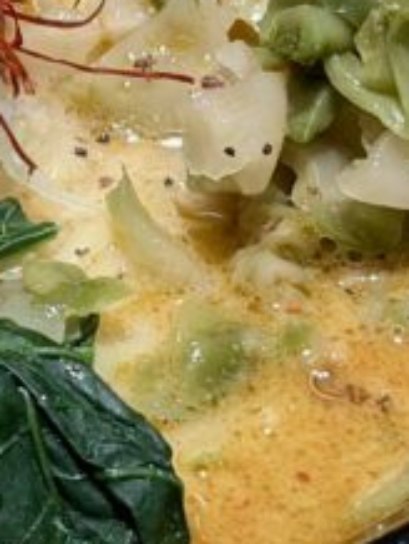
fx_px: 2767
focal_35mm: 176
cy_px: 82
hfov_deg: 8.3
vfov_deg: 11.2
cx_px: -107
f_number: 1.78
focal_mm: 6.76
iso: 64
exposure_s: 1/100
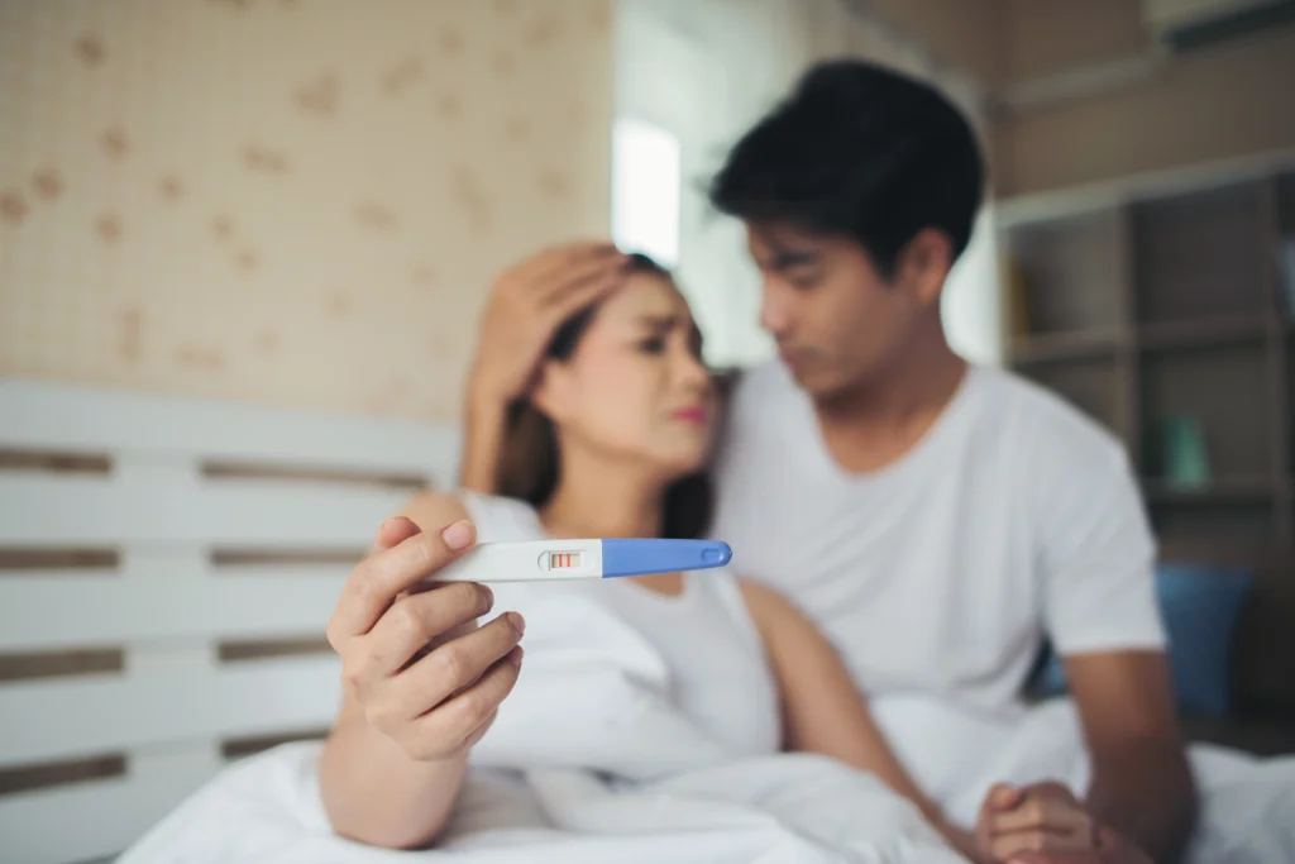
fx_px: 1007
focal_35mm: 28
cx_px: 648
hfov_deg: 65.5
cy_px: 432
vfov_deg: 46.4
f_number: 2.2
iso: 400
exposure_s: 1/400
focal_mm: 28
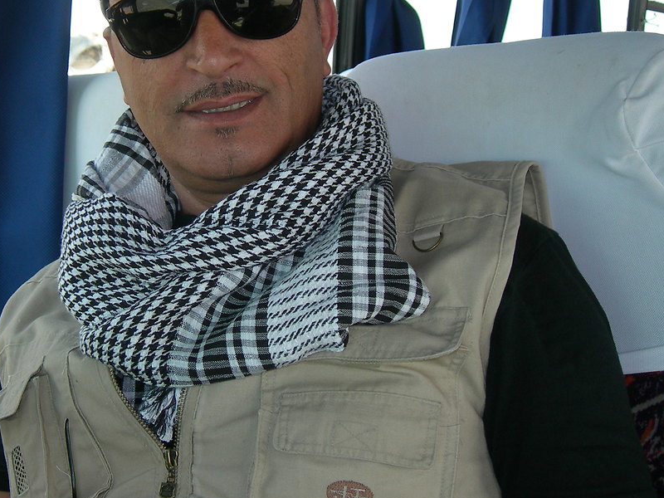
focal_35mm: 57
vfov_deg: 25.6
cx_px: 235
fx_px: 1093
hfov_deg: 33.6
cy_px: 213
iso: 50
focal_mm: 7.8
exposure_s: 1/202
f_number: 2.8
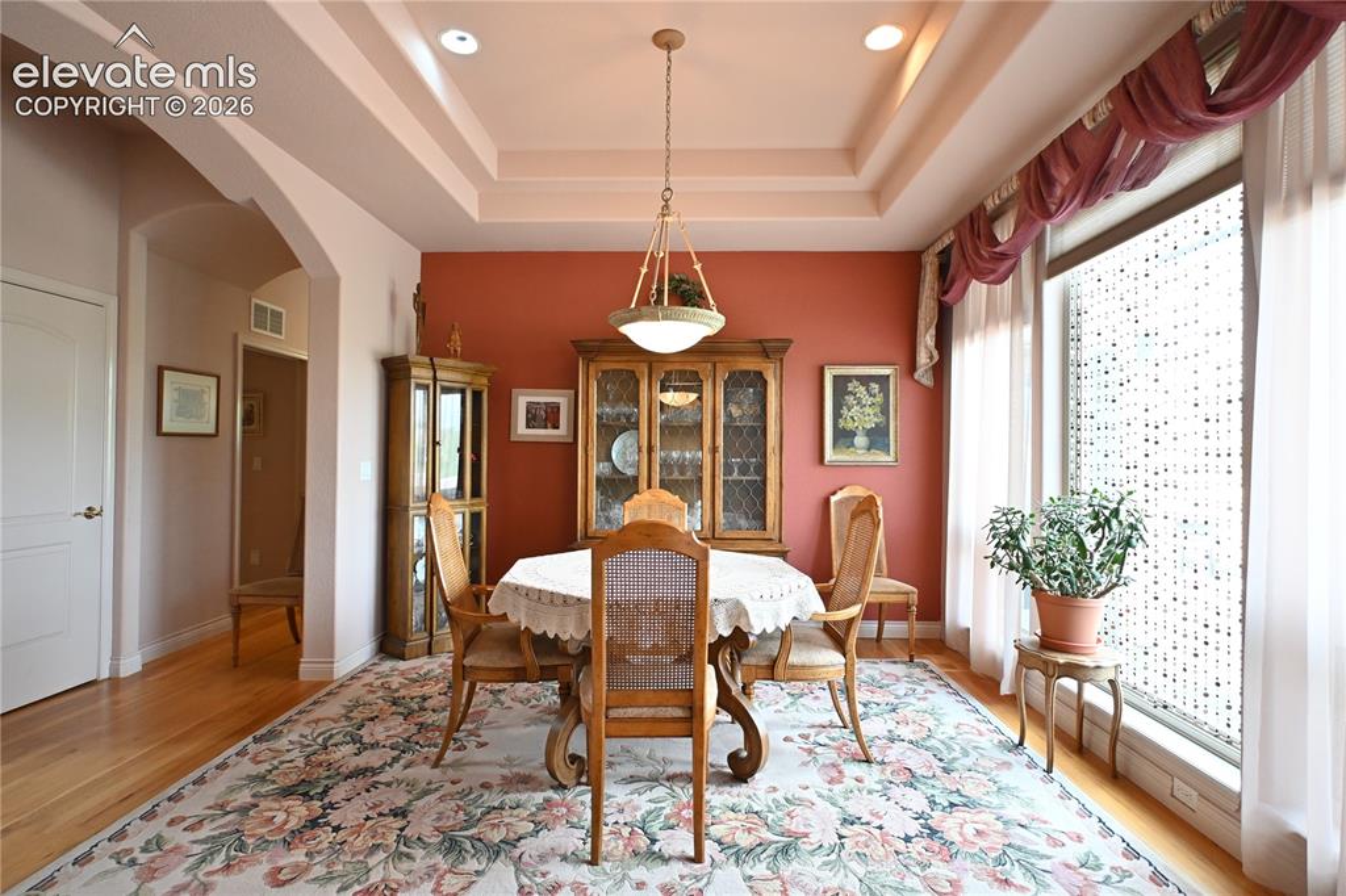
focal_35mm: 18
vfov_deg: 67.3
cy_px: 448
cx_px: 673
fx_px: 673
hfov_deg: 90.0
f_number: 3.5
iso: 800
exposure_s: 1/125
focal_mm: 12
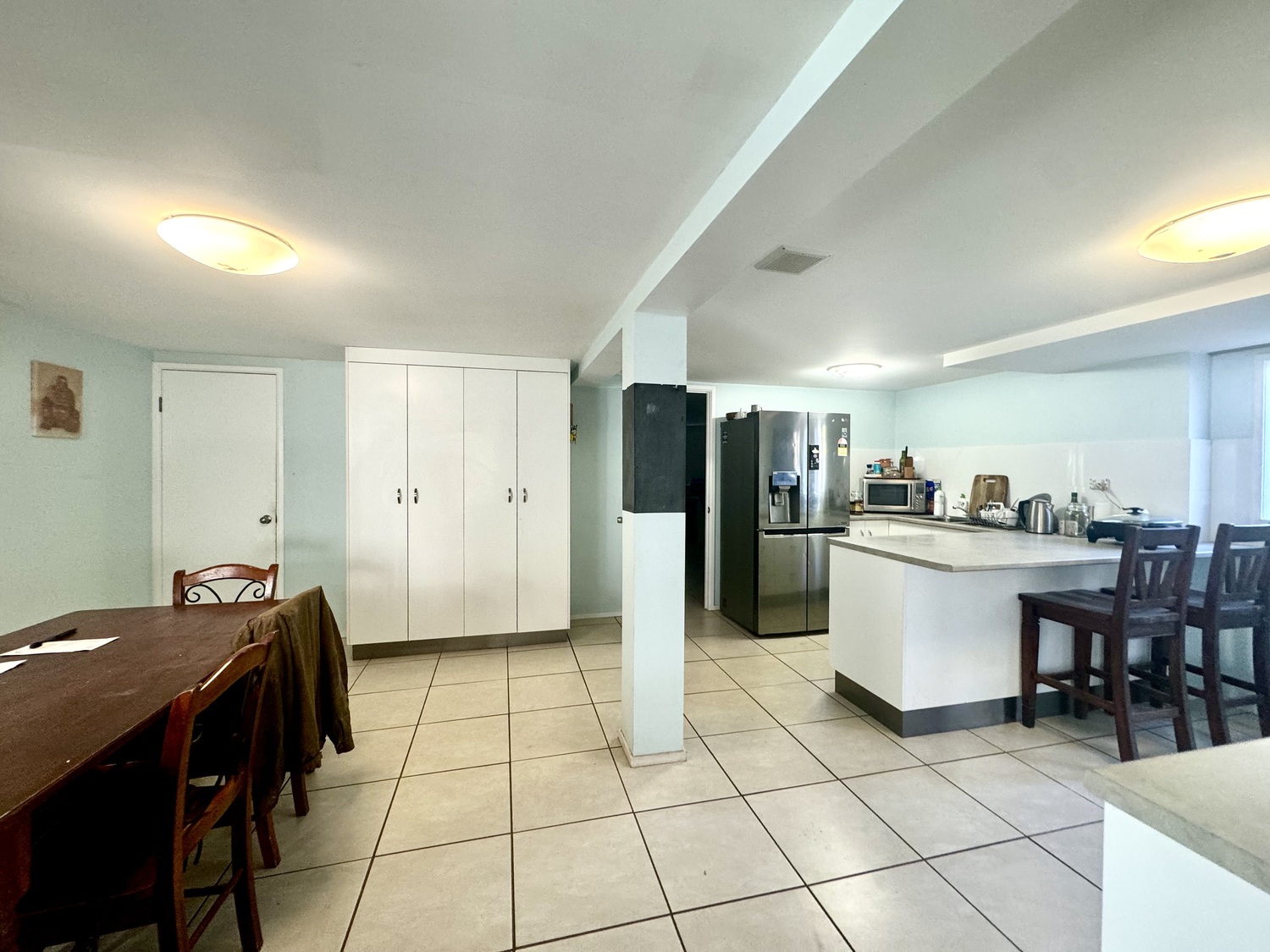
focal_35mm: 14
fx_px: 514
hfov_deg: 102.1
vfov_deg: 85.7
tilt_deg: -1.1
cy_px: 476
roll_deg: -0.7
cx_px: 635
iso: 160
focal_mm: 2.22
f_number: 2.2
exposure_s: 1/50
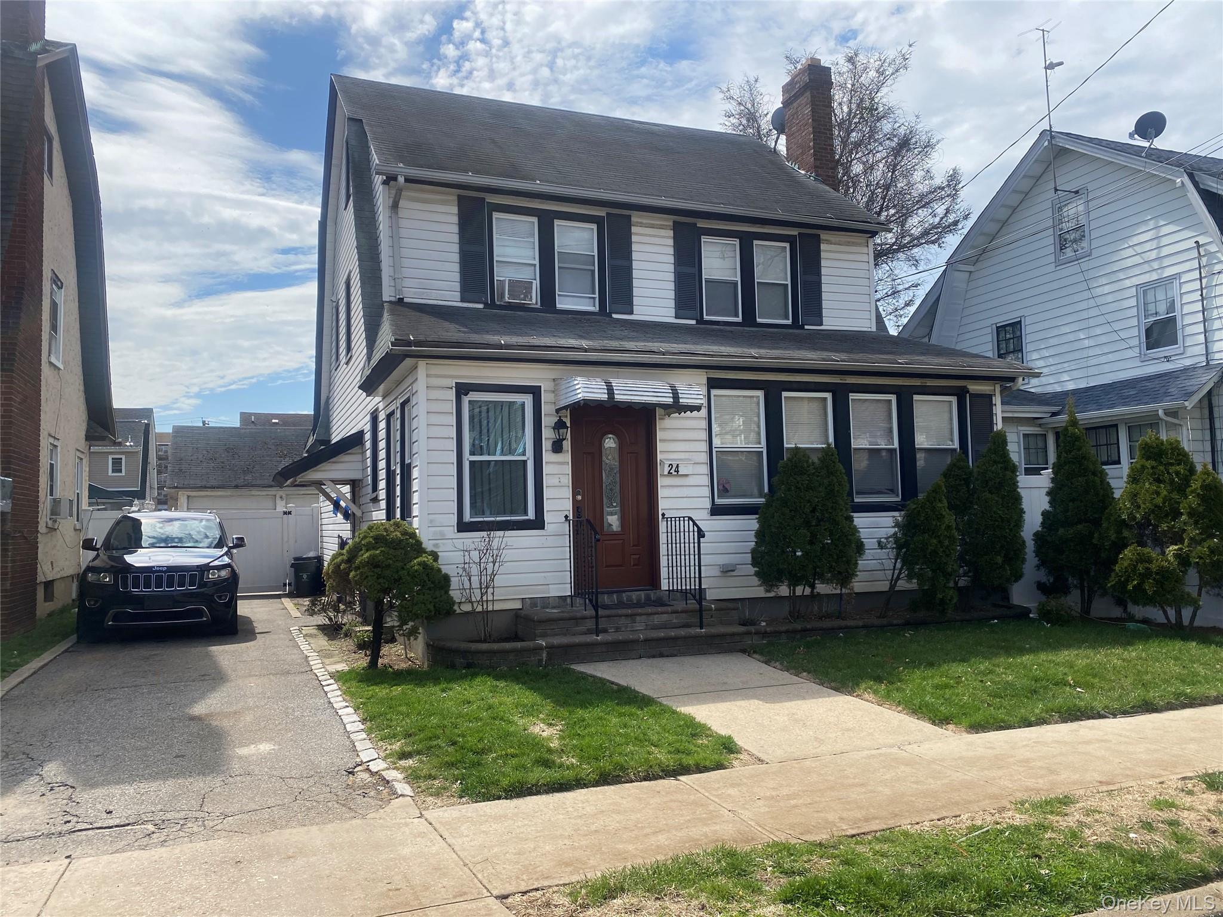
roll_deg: -0.1
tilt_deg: +2.7
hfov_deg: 67.3
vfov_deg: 53.1
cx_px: 612
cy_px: 458
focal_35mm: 26
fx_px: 919
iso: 32
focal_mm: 4.25
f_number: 1.8
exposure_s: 1/3731
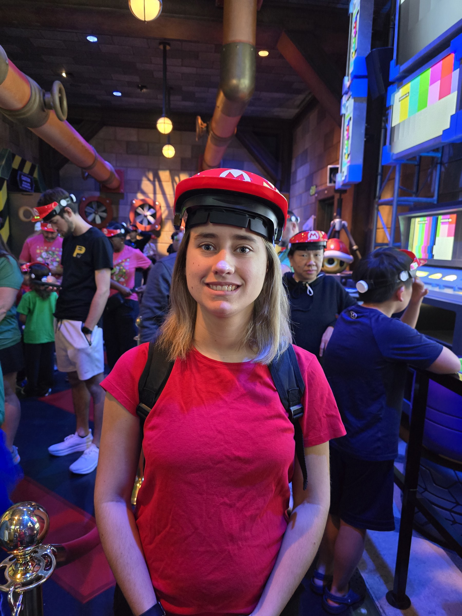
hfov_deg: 58.9
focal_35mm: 23
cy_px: 308
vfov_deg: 73.9
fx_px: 409
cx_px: 231
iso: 1600
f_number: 1.7
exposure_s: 1/40
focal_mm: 6.3
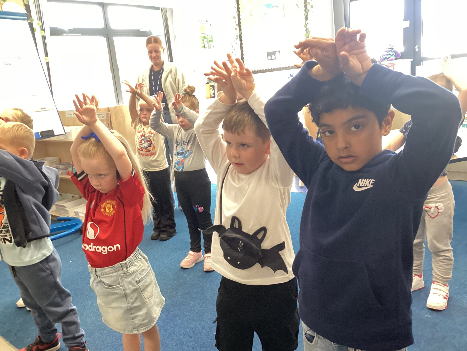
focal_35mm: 31
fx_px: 418
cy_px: 176
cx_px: 234
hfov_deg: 58.4
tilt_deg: -12.6
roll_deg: +6.1
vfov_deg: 45.4
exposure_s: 1/50
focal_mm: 3.3
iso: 250
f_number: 2.4
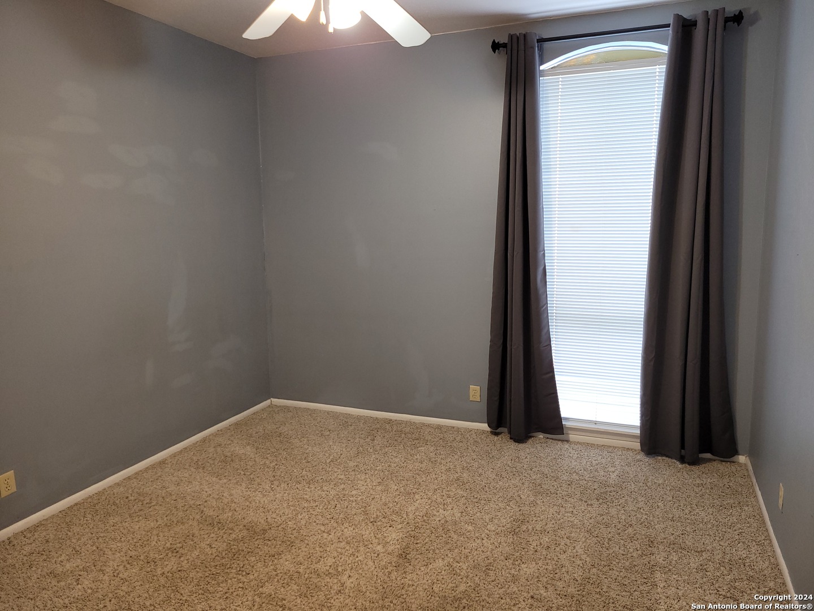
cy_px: 306
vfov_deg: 53.1
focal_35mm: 26
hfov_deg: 67.3
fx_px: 611
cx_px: 407
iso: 100
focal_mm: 5.4
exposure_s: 1/24
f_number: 1.8
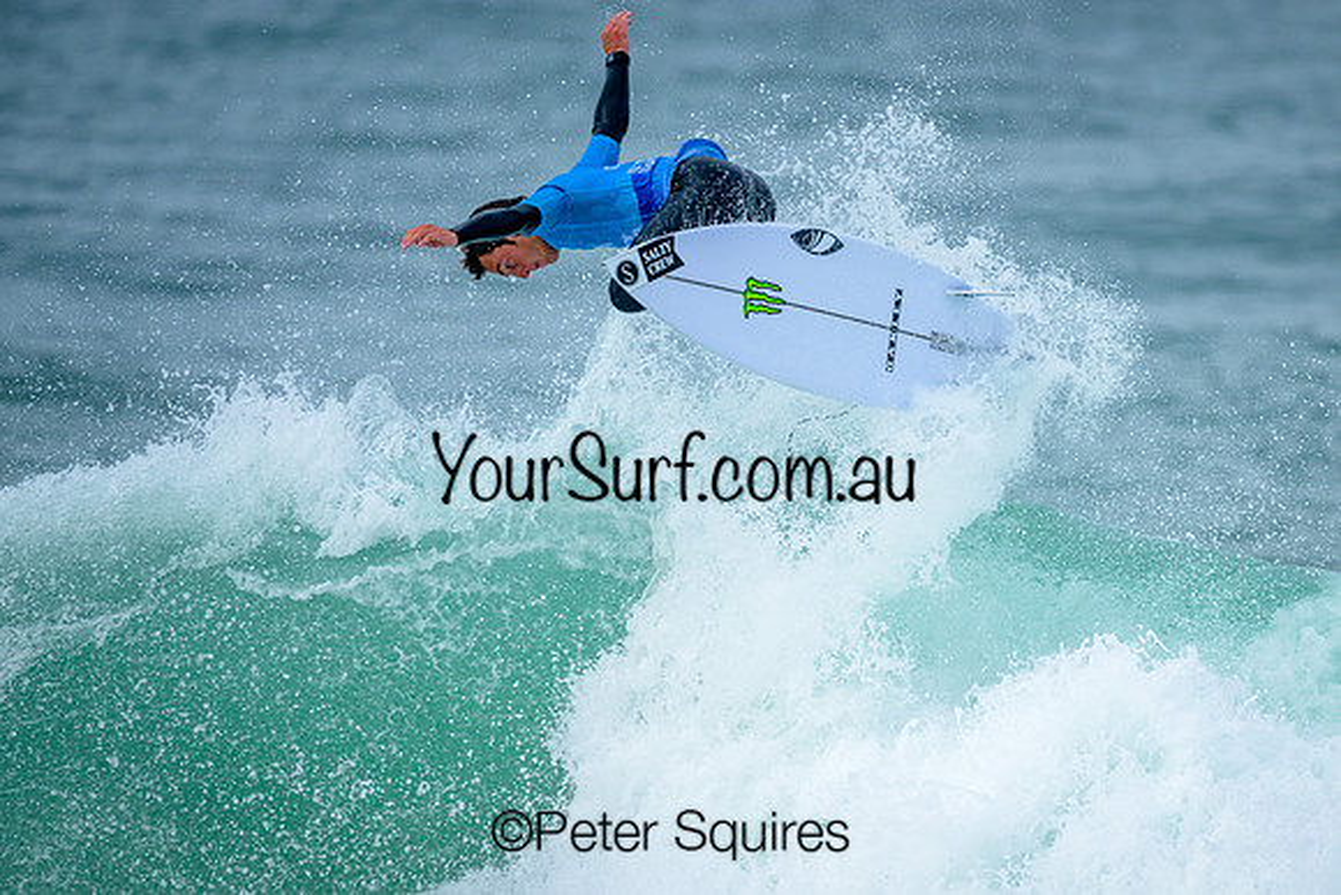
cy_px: 564
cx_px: 844
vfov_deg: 1.4
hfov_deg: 2.0
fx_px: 37572
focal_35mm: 1008
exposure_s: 1/2000
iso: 360
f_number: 6.3
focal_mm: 800
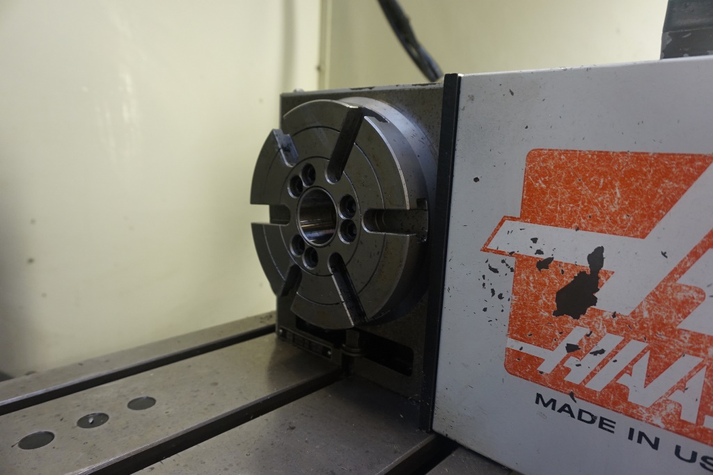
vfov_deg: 53.1
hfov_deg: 73.7
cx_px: 356
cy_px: 238
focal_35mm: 24
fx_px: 475
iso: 500
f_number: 4
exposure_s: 1/60
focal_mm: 16
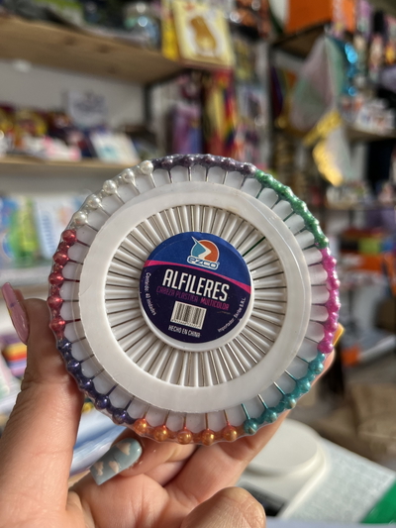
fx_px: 396
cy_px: 264
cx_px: 198
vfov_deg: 67.3
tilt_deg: -7.0
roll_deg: +2.9
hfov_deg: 53.1
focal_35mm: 26
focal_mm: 5.1
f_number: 1.6
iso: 100
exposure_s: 1/121
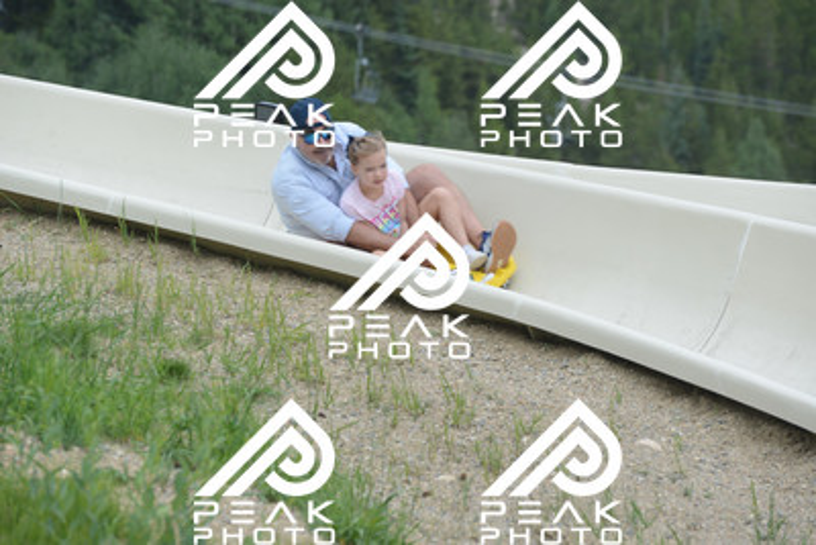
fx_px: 4421
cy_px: 272
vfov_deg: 7.0
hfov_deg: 10.5
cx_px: 408
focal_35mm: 195
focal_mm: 195
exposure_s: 1/640
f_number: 6.3
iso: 400
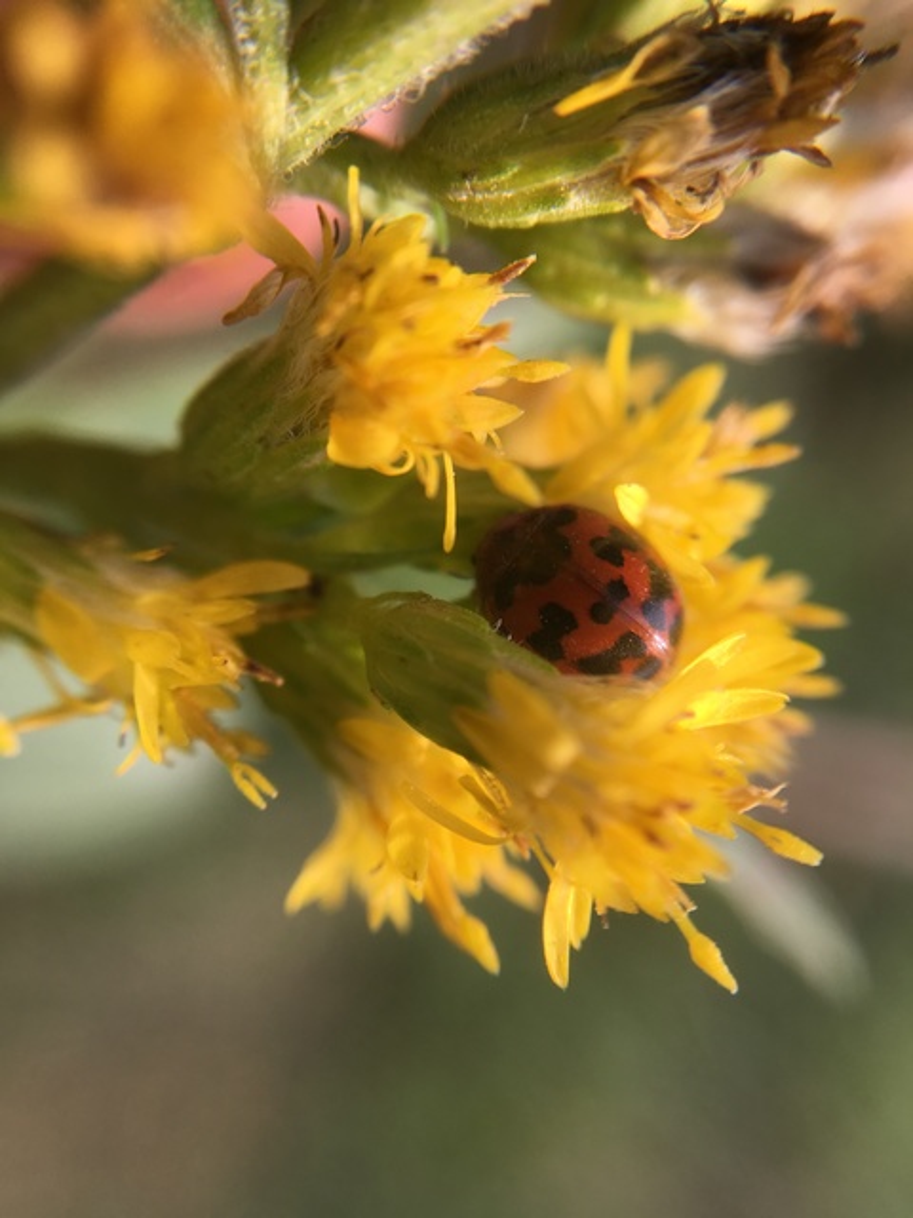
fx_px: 1020
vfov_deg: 61.7
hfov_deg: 48.2
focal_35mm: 29
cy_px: 609
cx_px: 456
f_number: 2.2
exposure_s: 1/382
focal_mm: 4.15
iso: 25
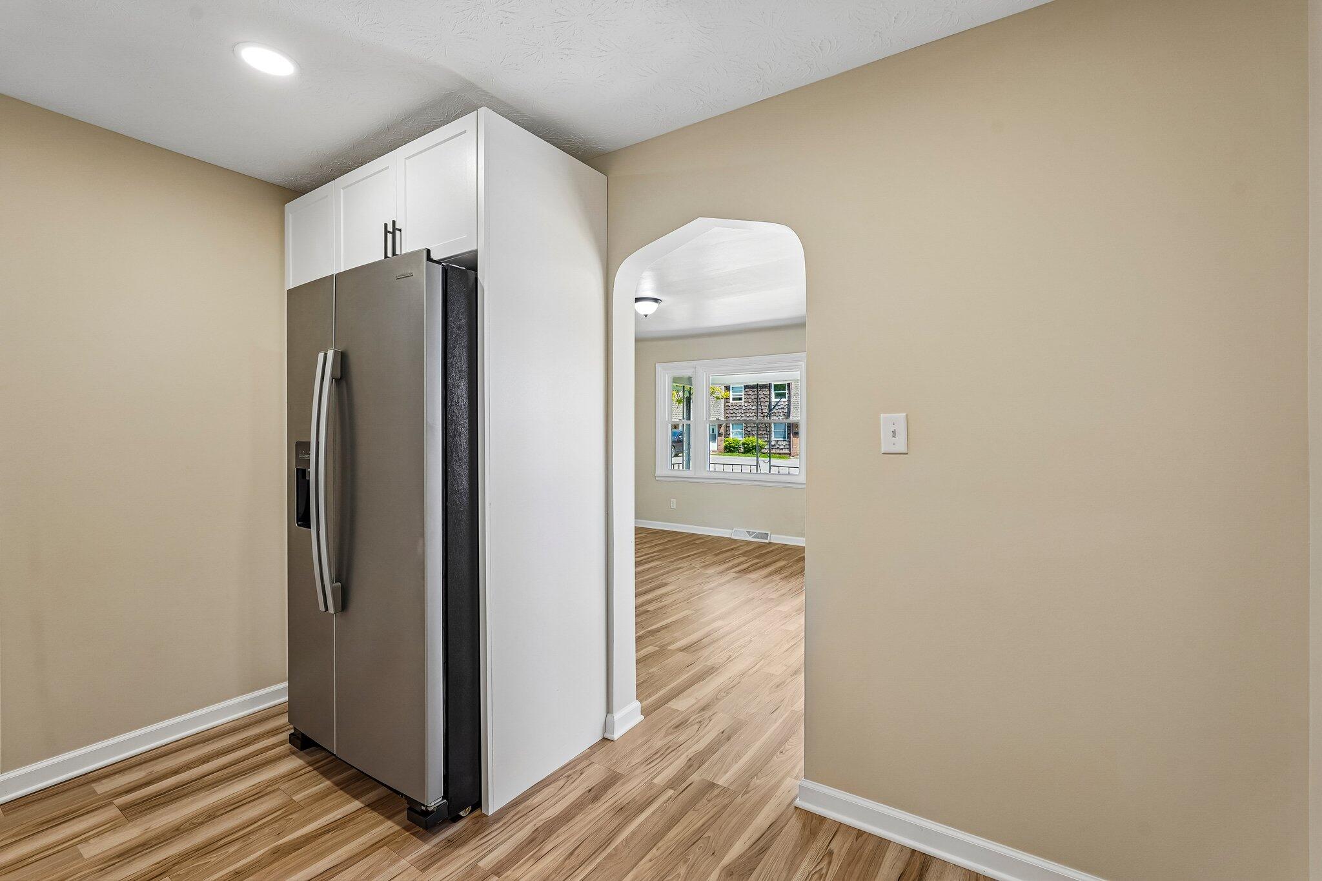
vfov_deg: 72.0
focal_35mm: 16
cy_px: 440
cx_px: 661
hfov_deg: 95.0
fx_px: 606
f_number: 8
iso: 400
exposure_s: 1/30
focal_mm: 16.5
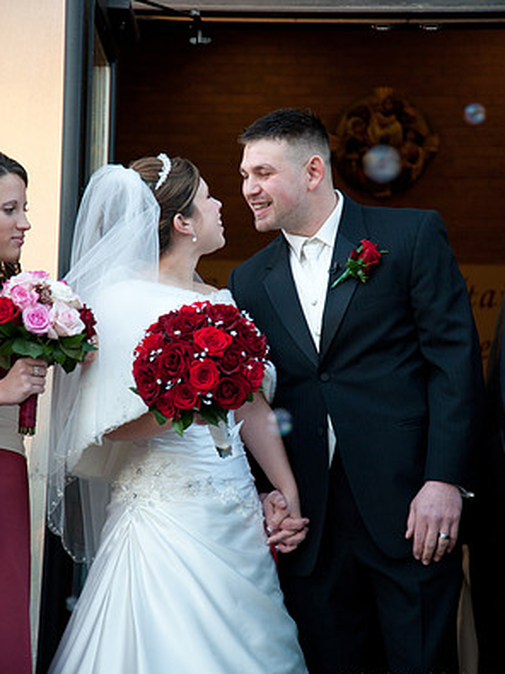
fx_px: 2024
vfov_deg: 18.9
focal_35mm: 104
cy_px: 326
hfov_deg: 14.2
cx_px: 252
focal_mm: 95
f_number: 5.6
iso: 2000
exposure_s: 1/250
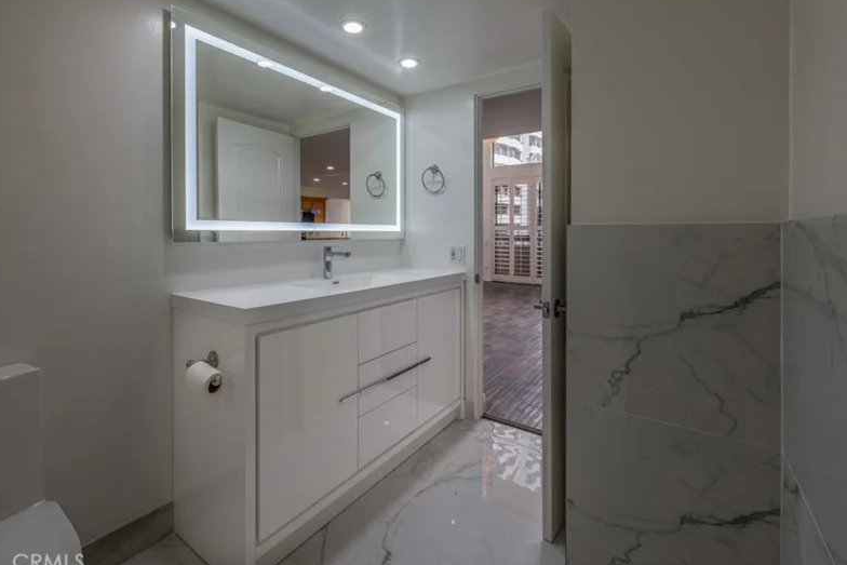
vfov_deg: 77.3
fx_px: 353
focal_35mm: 15
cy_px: 272
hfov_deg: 100.3
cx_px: 404
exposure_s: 1/20
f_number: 9
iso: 320
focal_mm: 14
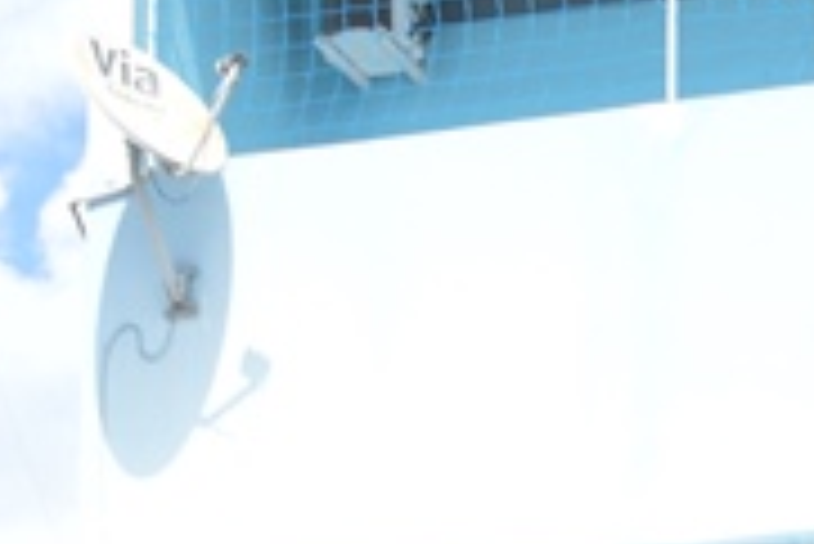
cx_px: 1232
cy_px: 1257
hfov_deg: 10.2
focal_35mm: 195
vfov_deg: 6.7
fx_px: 4409
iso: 100
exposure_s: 1/200
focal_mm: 23
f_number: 8
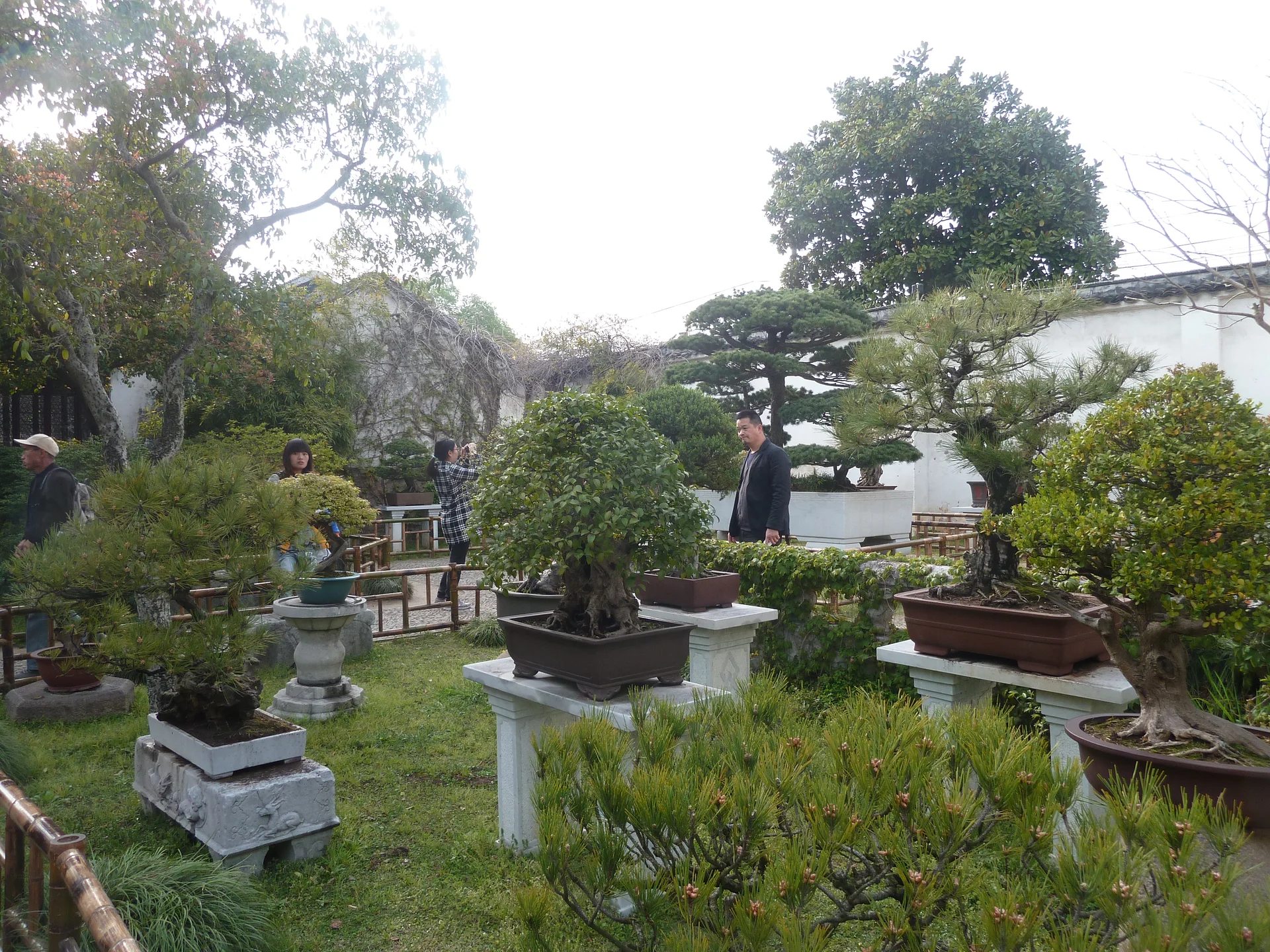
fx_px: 917
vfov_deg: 54.9
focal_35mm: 25
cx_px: 635
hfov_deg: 69.4
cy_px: 476
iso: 80
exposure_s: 1/125
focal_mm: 4.1
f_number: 4
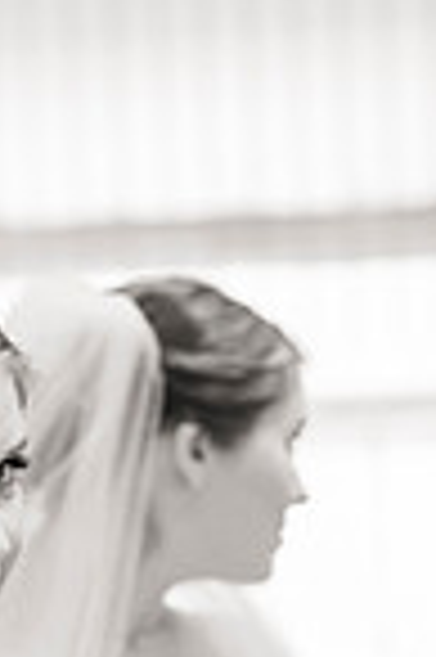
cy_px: 770
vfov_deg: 7.8
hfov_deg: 5.2
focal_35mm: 262
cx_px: -121
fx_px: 4771
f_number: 2.8
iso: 800
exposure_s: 1/200
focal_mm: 85
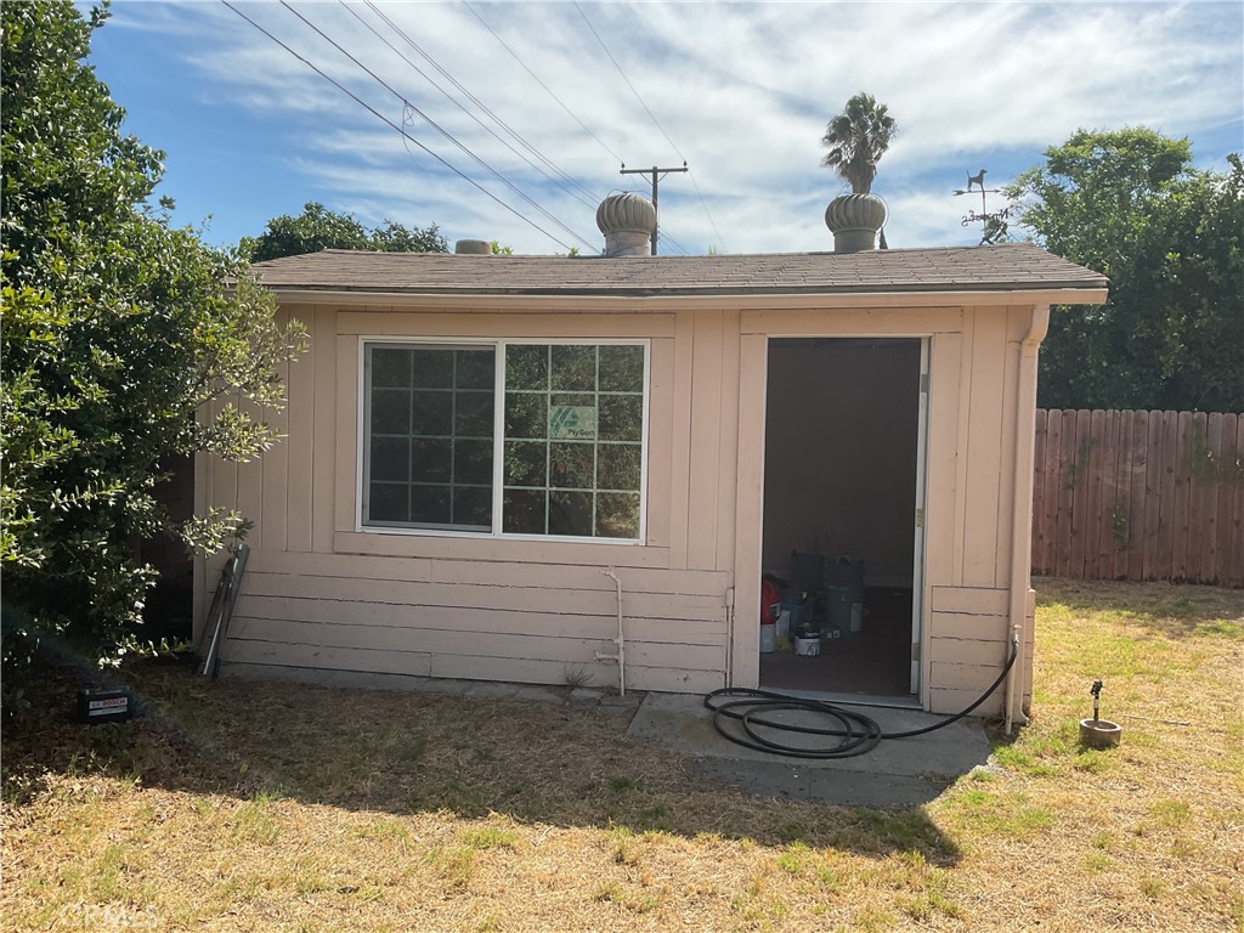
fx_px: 1042
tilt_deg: +1.9
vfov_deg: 48.2
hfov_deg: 61.7
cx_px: 622
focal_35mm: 29
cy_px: 466
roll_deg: -1.1
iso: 16
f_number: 1.8
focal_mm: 3
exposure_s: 1/1534
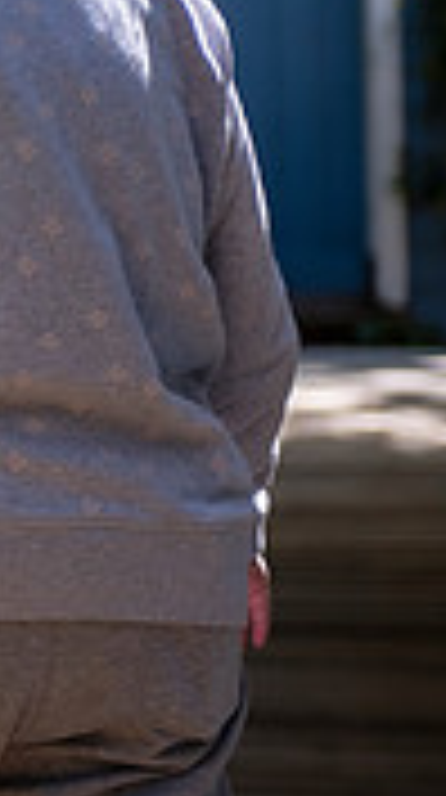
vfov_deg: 8.9
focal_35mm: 241
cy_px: -20
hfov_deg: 4.8
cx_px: -752
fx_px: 5089
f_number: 2.8
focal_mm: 70
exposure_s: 1/320
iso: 100
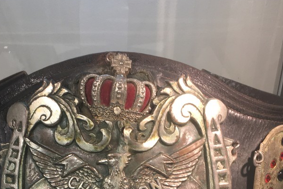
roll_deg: +2.1
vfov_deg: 21.2
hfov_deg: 33.2
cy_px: 223
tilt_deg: -39.1
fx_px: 472
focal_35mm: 60
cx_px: 107
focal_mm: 4.15
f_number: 2.2
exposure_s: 1/120
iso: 40
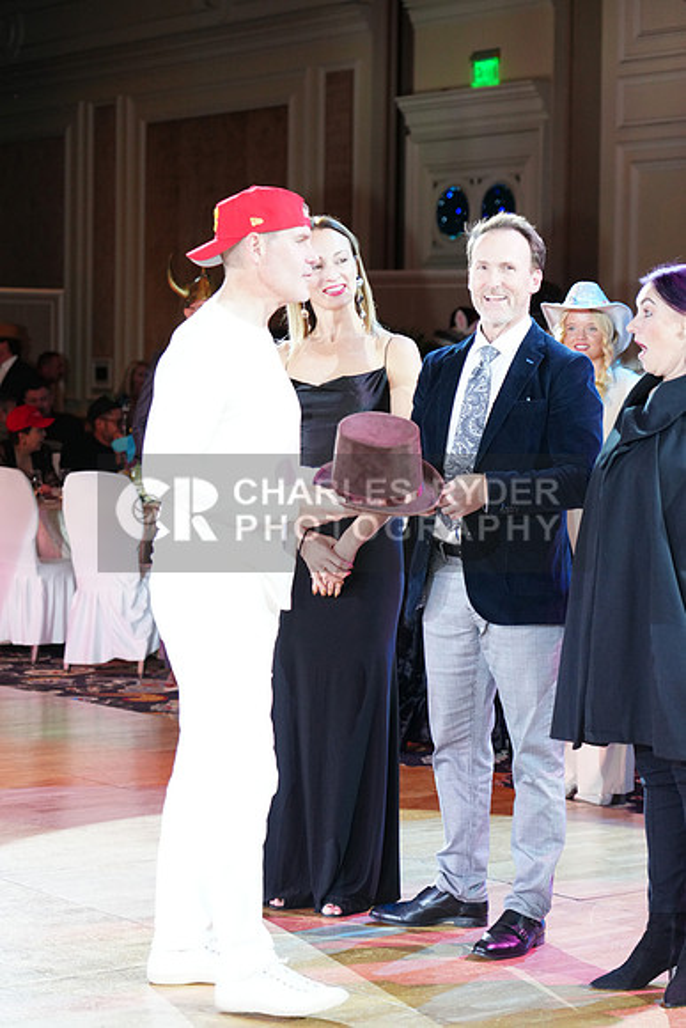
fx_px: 2428
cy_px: 514
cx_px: 343
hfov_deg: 16.1
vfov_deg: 23.9
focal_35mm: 85
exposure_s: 1/250
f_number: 4
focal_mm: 85
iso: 2500
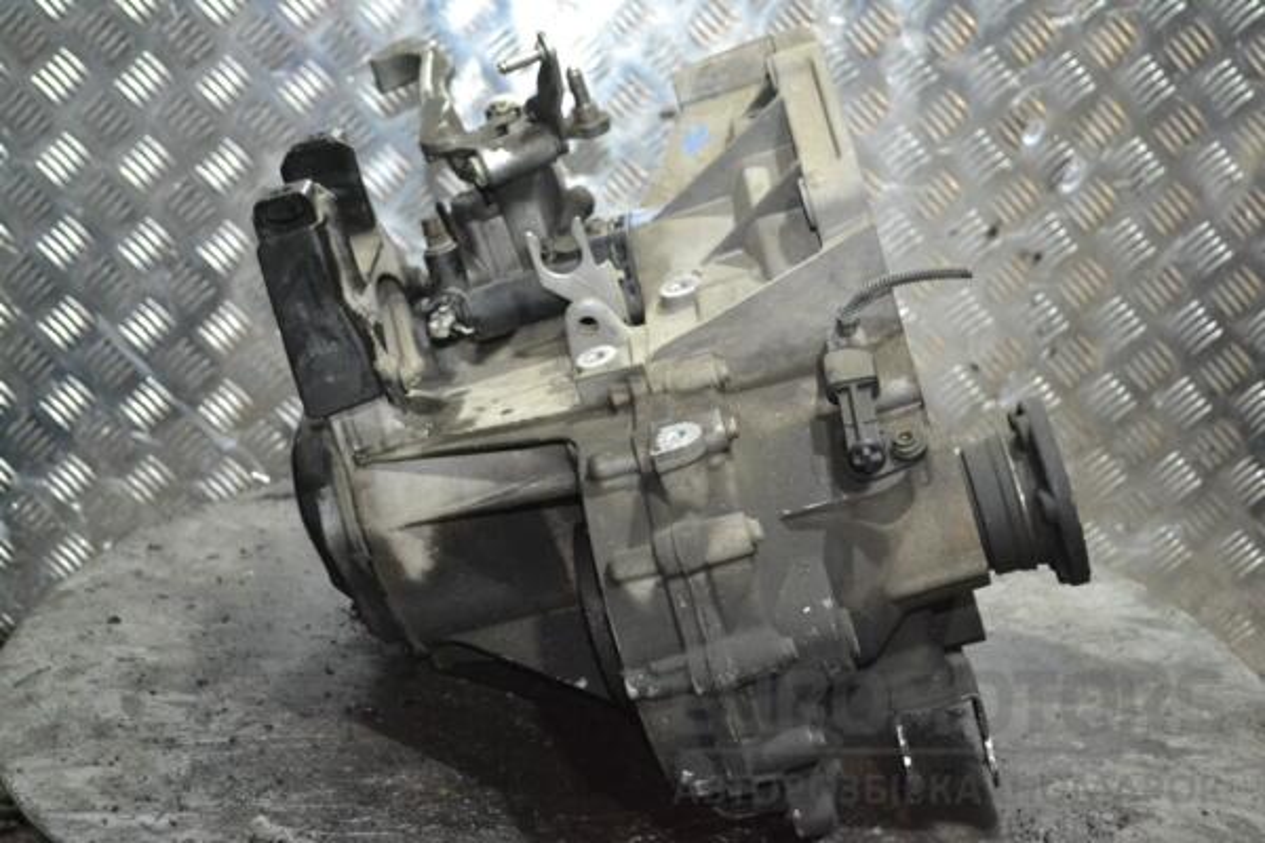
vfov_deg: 25.1
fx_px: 1897
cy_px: 422
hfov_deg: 36.9
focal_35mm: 54
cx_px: 632
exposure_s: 1/60
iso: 3200
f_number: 5
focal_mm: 36
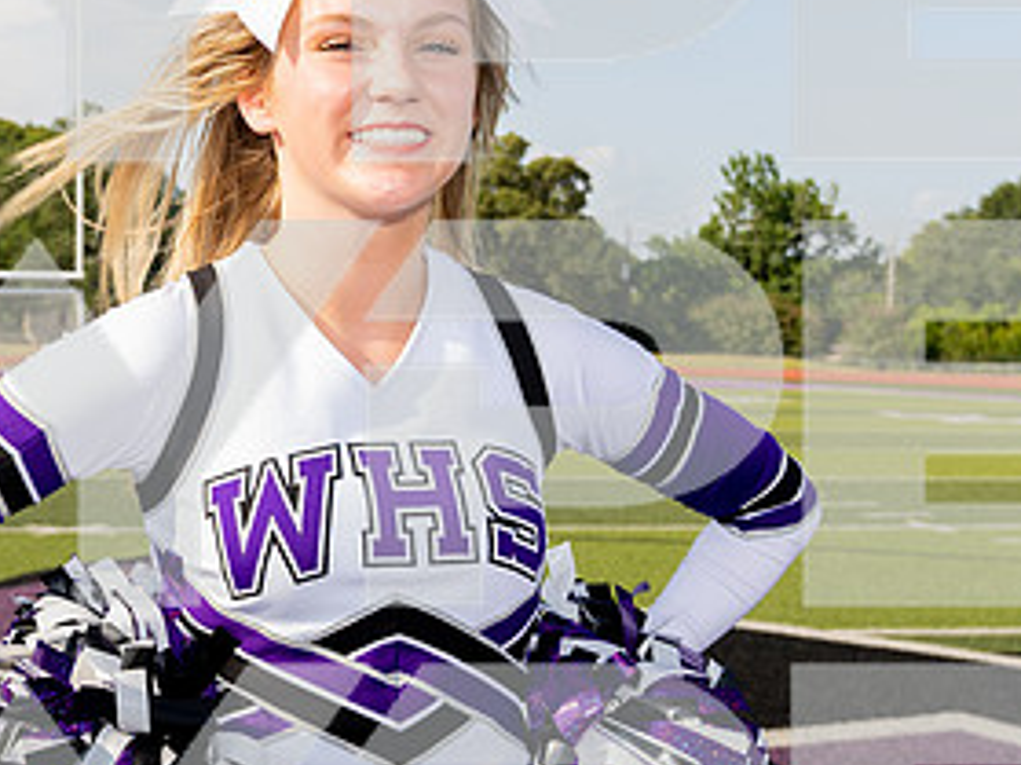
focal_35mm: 64
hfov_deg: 29.9
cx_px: 293
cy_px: 415
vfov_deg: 22.9
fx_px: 1887
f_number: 6.3
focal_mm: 32
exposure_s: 1/250
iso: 100
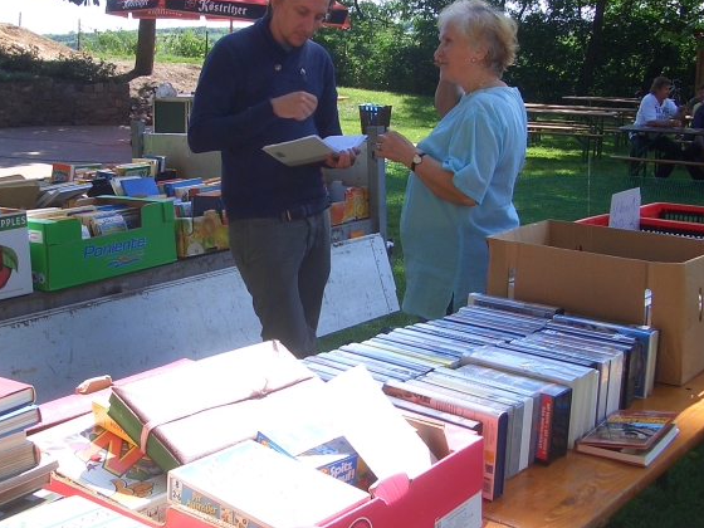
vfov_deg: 29.1
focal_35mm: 50
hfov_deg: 38.1
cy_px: 243
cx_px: 293
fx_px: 1017
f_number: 4.3
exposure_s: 1/250
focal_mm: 5.8
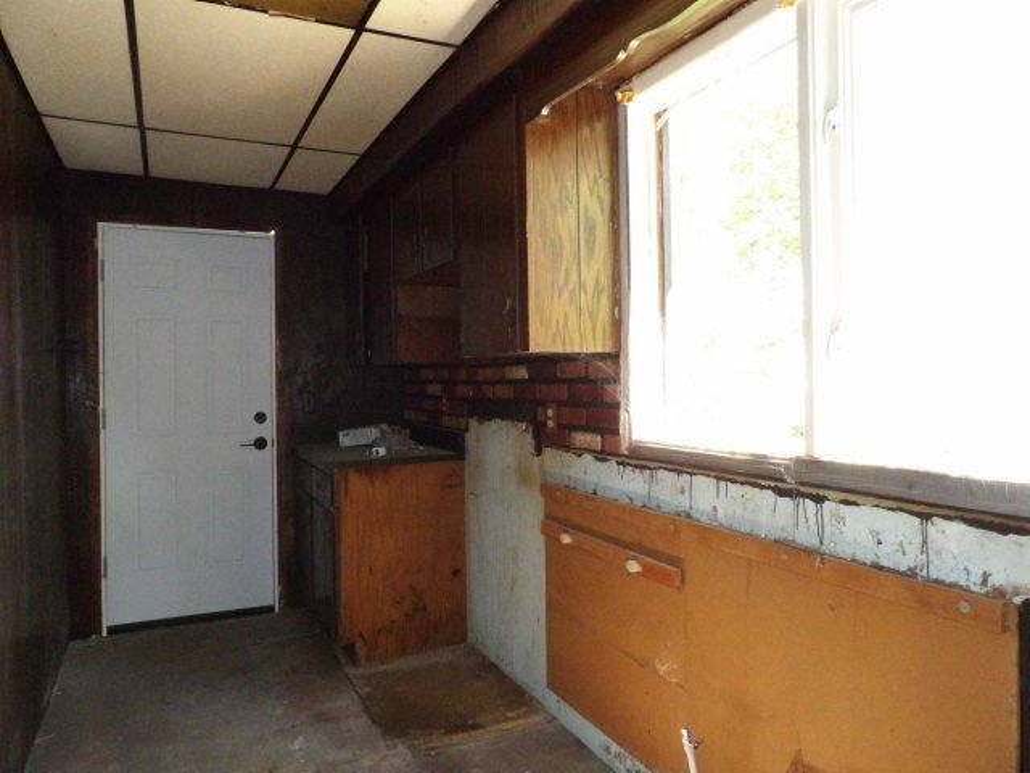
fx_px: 714
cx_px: 515
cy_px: 386
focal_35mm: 24
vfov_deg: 56.8
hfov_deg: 71.6
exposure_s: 1/250
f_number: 2.8
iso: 1600
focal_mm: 4.3
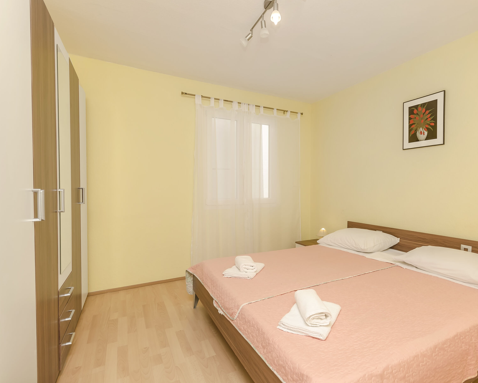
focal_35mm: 17
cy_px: 192
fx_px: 240
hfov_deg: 89.5
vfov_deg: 77.0
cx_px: 255
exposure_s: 1/60
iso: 100
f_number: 7.1
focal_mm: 10
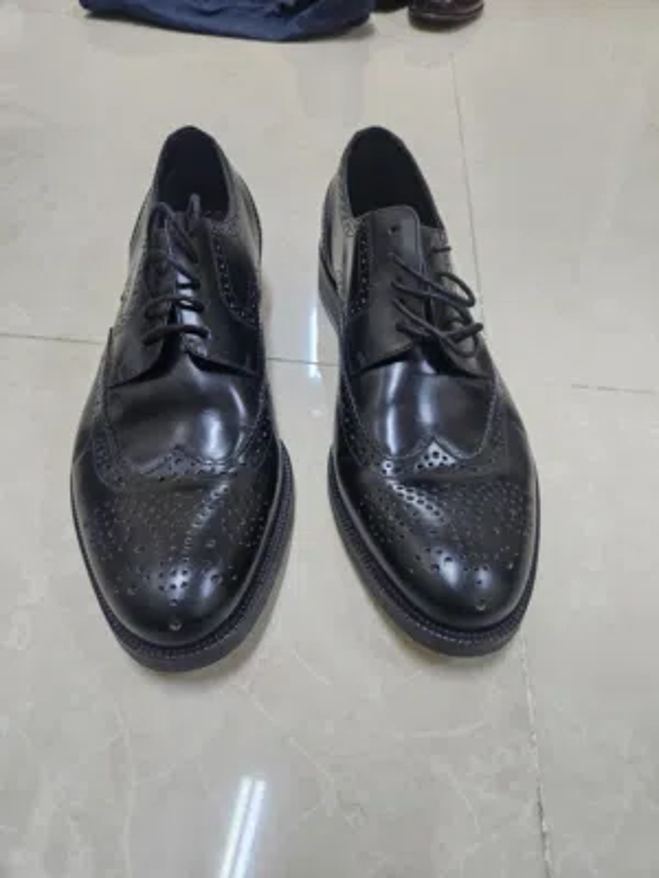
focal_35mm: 23
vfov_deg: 73.9
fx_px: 584
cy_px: 439
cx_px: 330
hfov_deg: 58.9
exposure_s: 1/100
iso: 1000
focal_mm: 5.4
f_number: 1.8
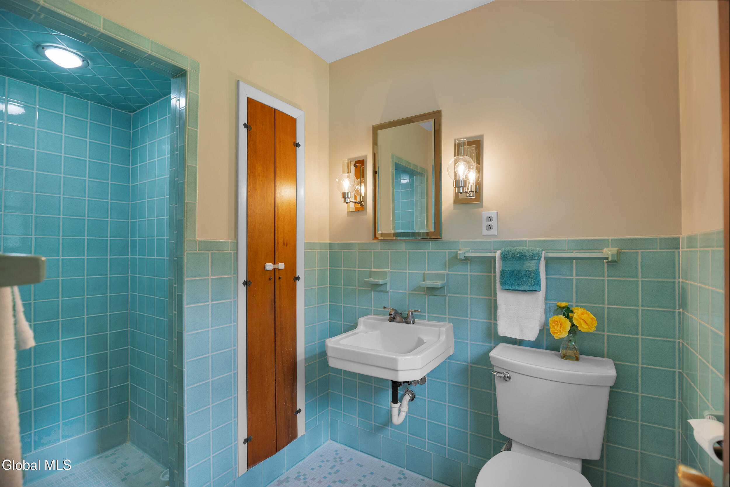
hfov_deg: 96.7
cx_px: 365
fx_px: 324
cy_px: 244
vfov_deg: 73.8
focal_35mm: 16
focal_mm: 16
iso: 250
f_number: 4.5
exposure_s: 1/25
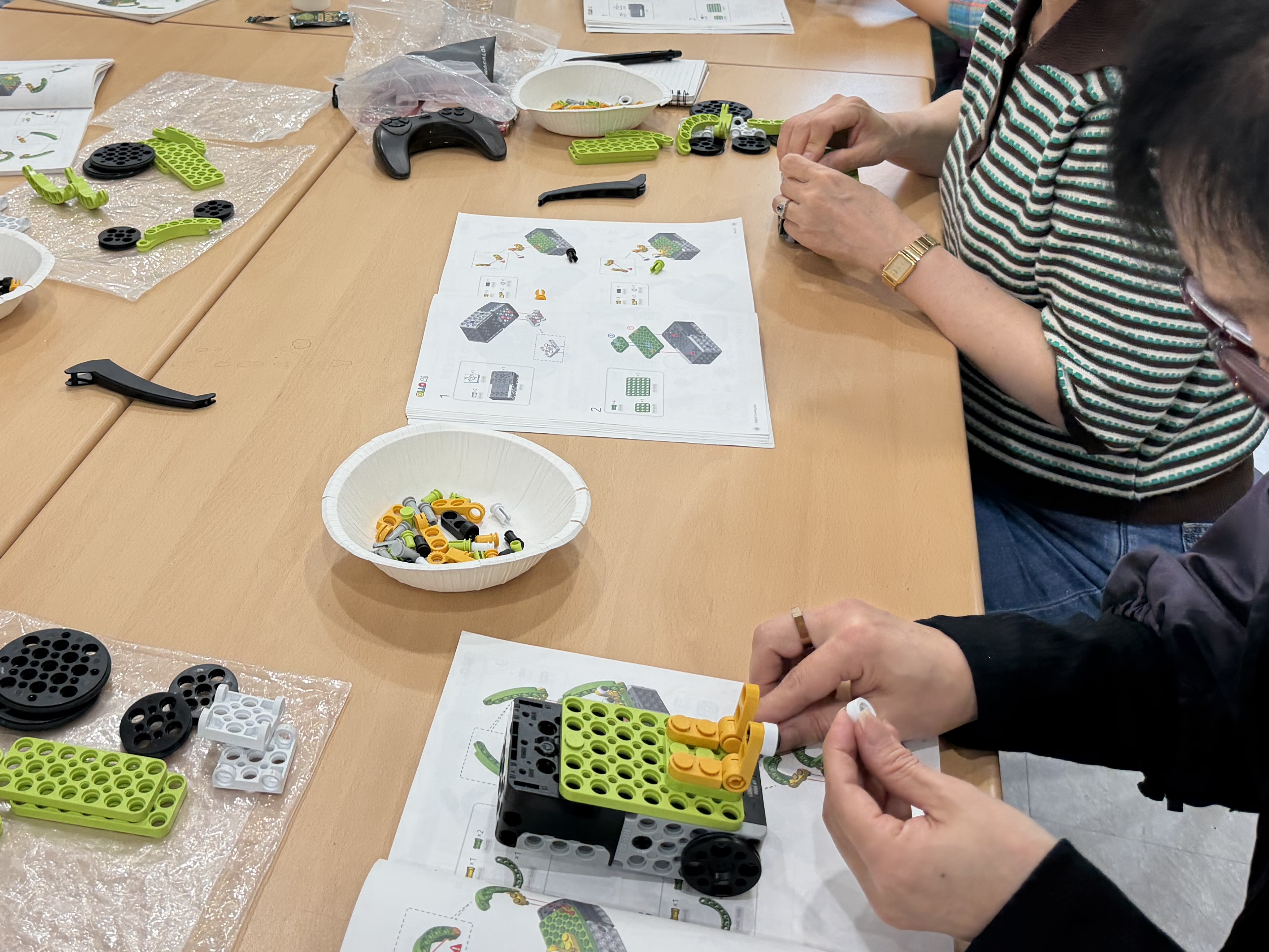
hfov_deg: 47.0
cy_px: 268
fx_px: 1430
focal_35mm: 39
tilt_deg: -27.1
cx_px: 405
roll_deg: +0.2
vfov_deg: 36.2
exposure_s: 1/120
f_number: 1.78
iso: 125
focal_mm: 6.76
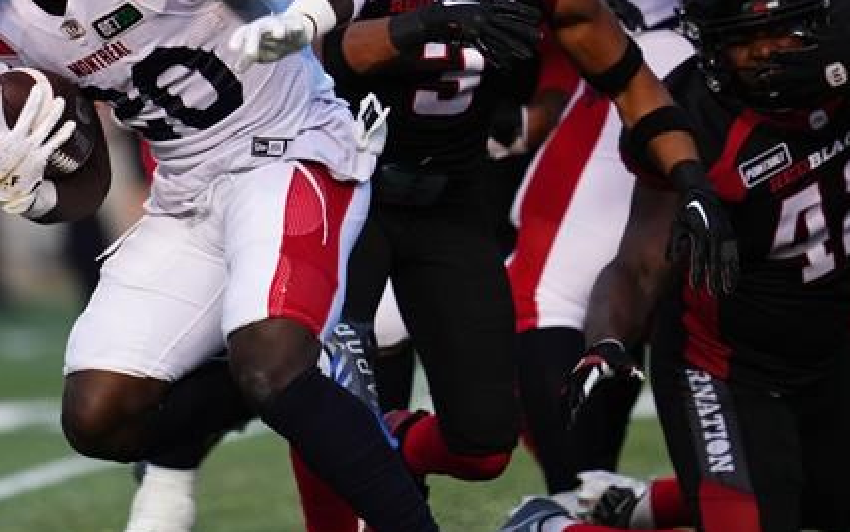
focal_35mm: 986
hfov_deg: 2.1
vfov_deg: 1.3
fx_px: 22856
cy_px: 55
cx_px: 255
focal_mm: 400
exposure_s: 1/1600
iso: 1600
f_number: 2.8
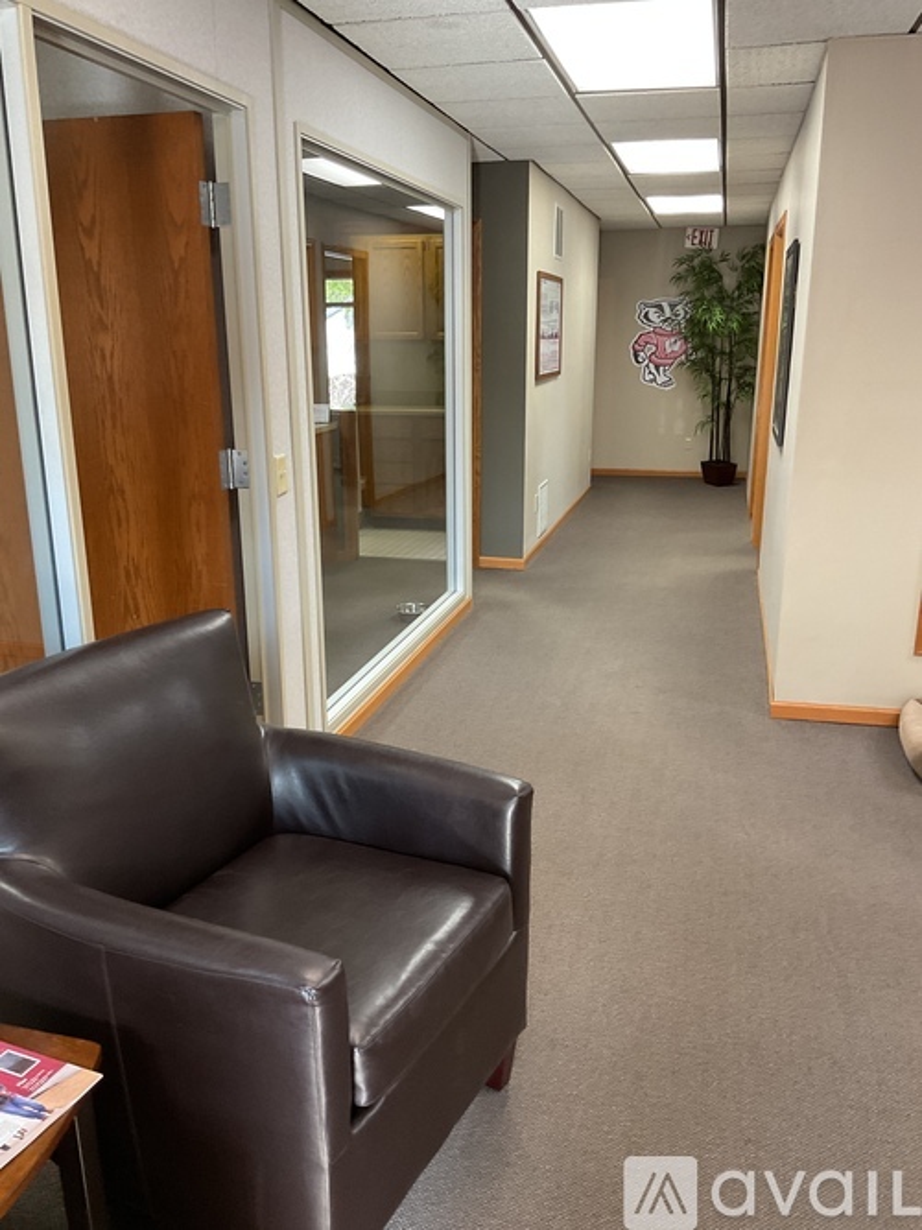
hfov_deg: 48.2
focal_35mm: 29
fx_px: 1030
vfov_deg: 61.7
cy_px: 615
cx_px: 461
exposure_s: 1/60
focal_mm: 3
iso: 160
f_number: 1.8
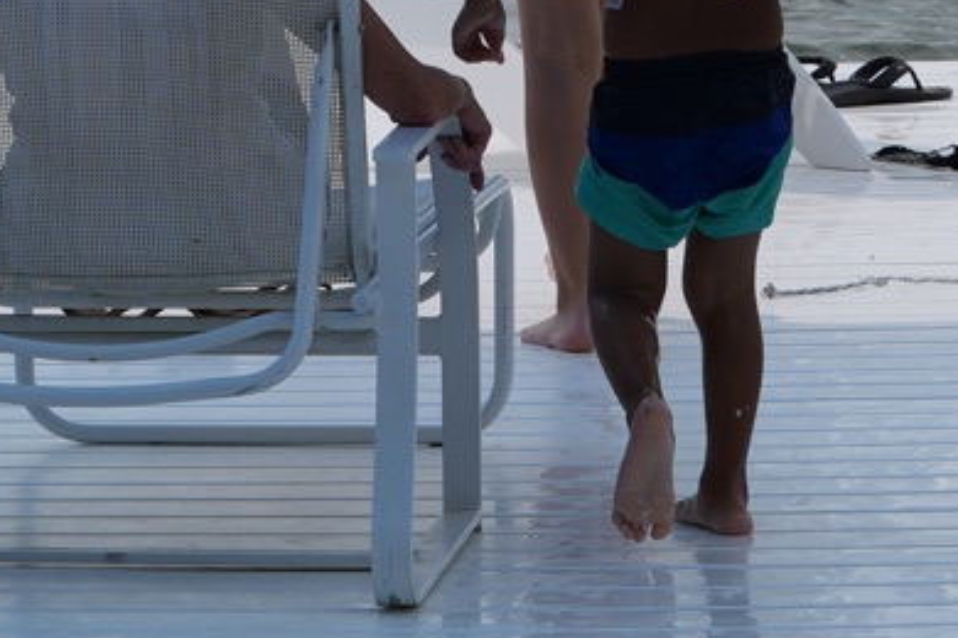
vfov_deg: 4.2
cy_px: -677
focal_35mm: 323
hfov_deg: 6.3
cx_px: -570
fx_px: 8595
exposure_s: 1/640
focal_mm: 70
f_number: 8
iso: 100
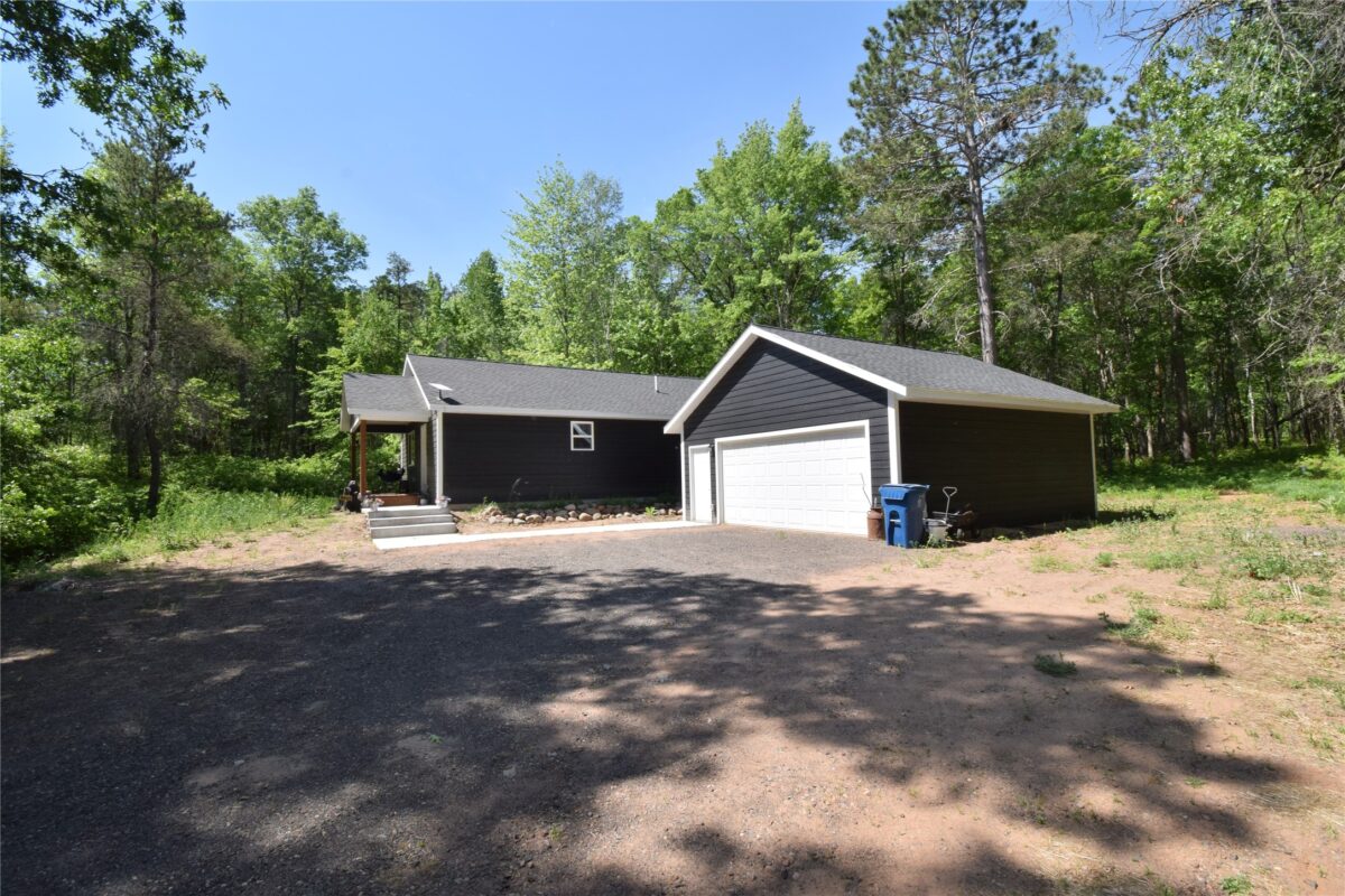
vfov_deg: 77.3
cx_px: 672
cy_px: 448
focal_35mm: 15
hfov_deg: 100.4
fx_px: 560
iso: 320
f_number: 16
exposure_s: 1/200
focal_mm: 10
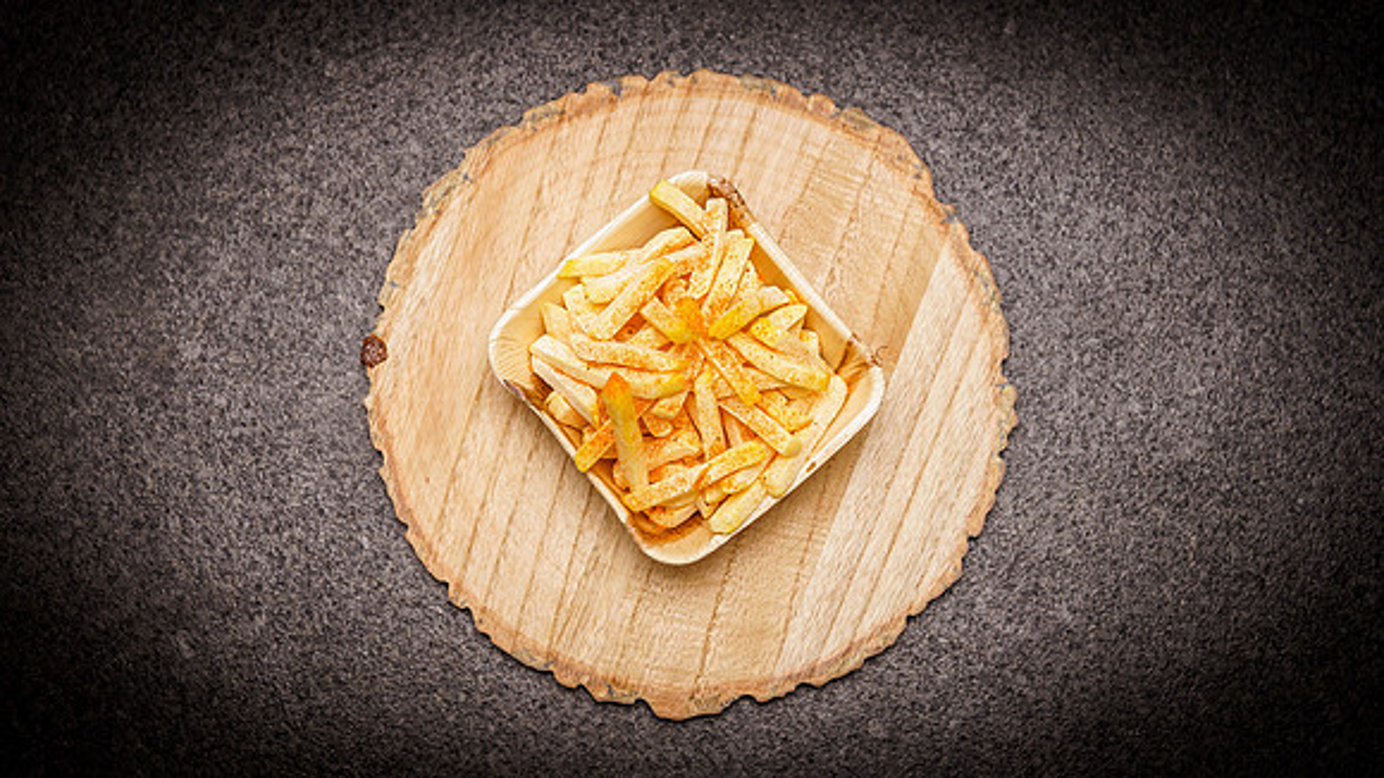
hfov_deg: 25.4
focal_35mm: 84
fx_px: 3068
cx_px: 703
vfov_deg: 14.4
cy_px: 376
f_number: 4
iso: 100
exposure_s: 1/250
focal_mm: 70
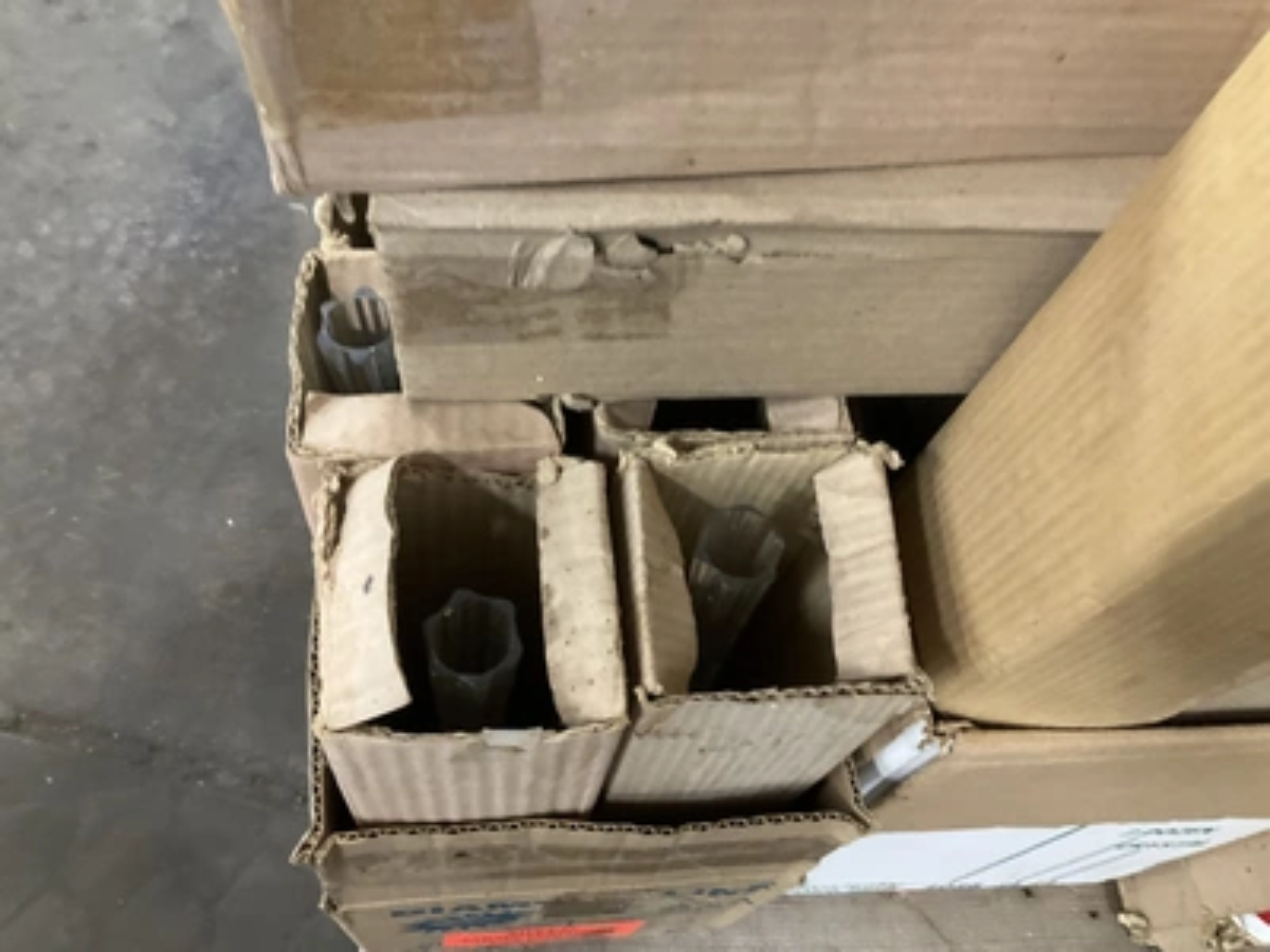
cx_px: 635
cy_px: 476
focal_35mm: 29
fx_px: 1064
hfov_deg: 61.7
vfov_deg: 48.2
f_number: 1.8
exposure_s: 1/40
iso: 250
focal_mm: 3
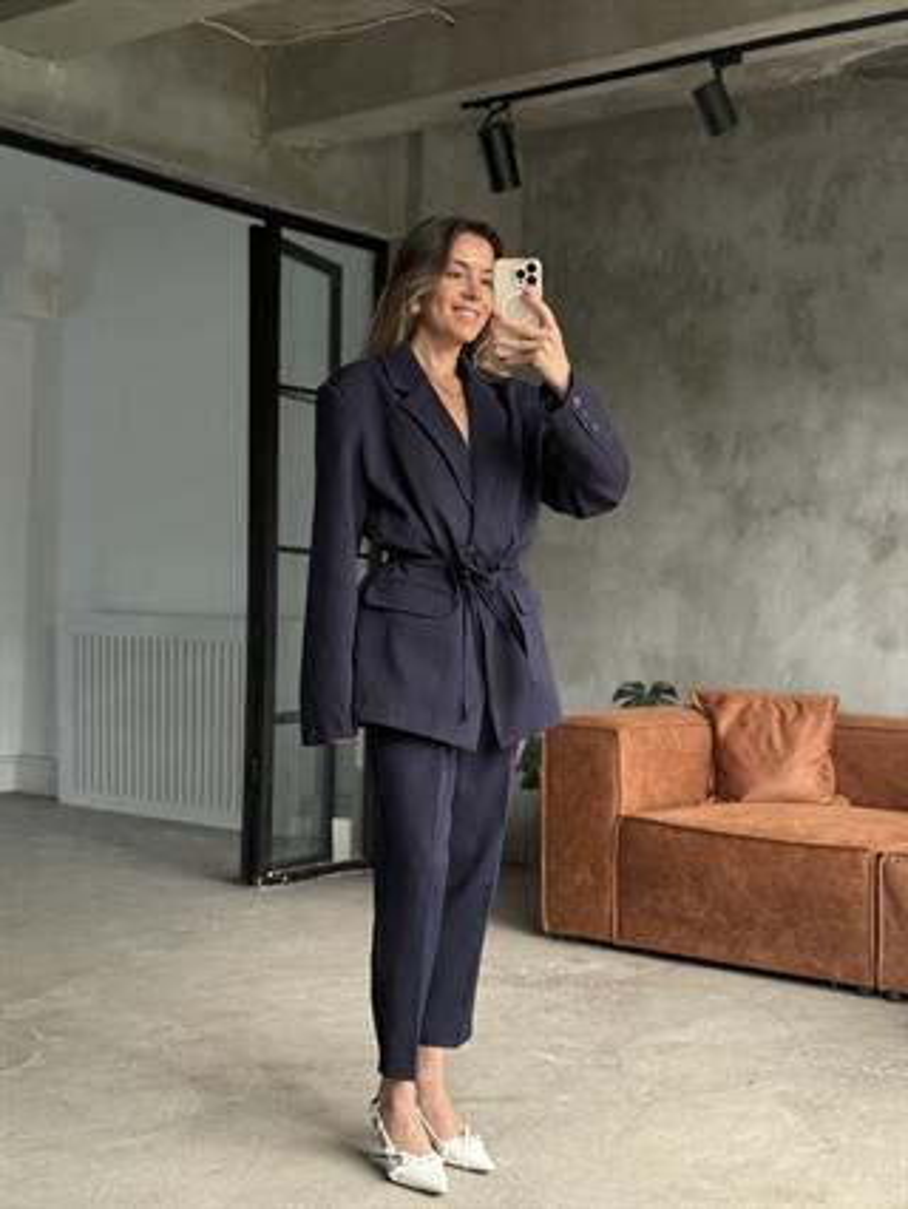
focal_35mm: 48
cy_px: 604
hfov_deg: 30.3
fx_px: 1677
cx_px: 454
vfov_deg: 39.6
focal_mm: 6.76
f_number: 1.78
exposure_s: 1/40
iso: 500
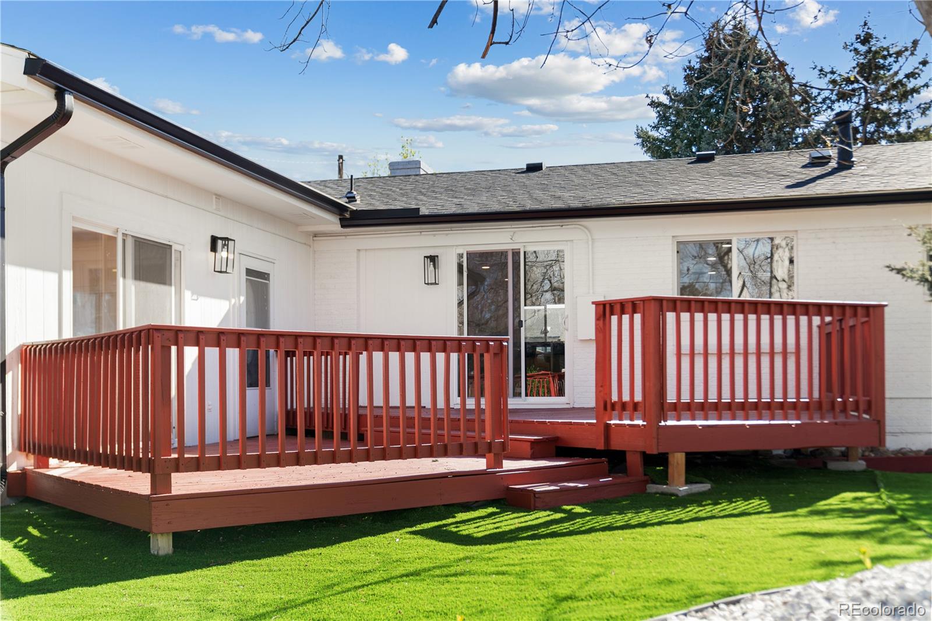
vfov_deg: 36.9
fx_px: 932
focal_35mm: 36
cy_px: 310
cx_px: 466
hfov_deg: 53.1
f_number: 3.2
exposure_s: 1/1000
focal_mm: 36
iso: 800
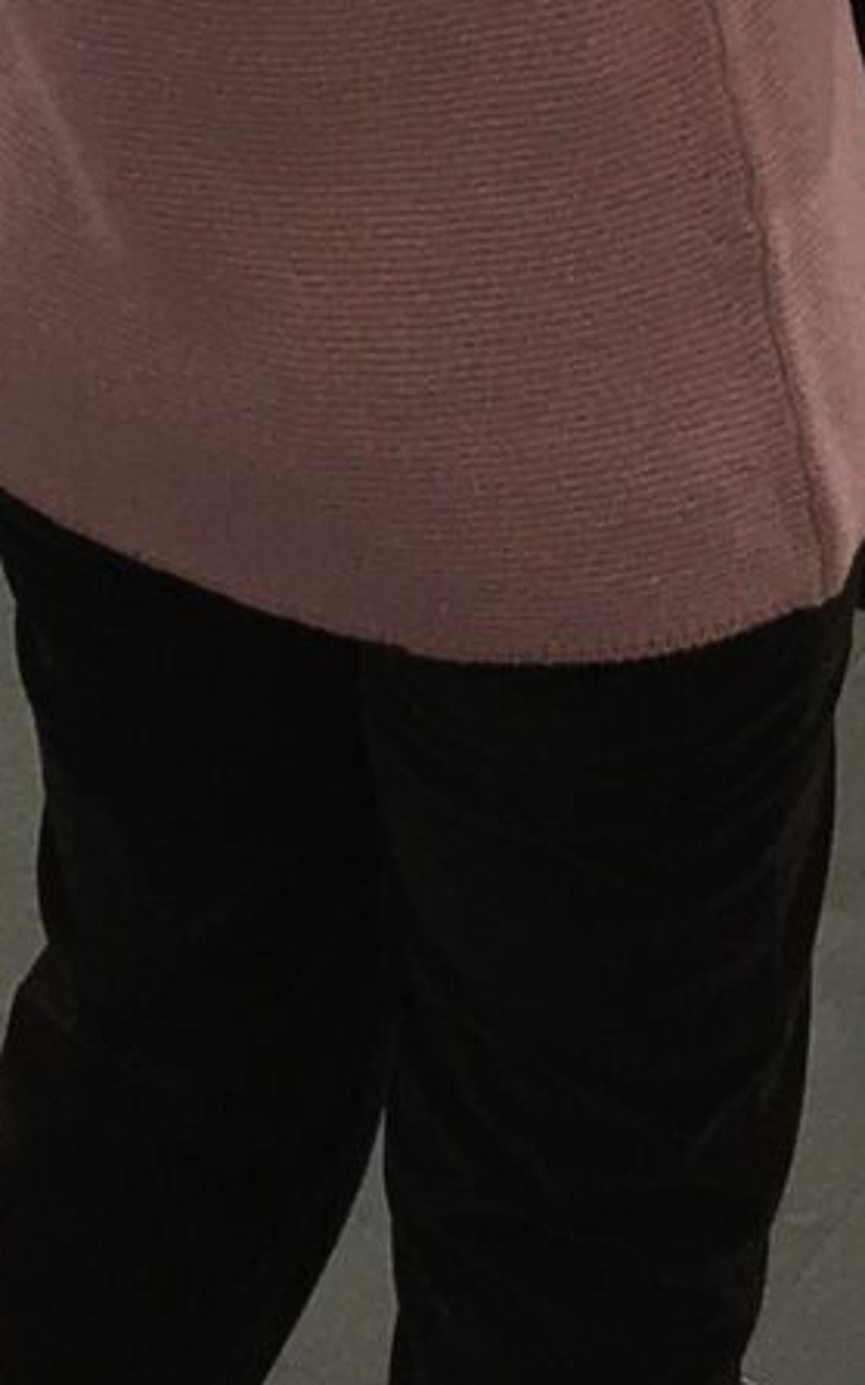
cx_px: 598
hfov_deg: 7.4
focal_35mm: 176
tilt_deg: -11.4
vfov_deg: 11.3
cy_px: -815
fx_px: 6645
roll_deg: +0.9
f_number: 2.2
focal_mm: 4.15
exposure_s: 1/100
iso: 40
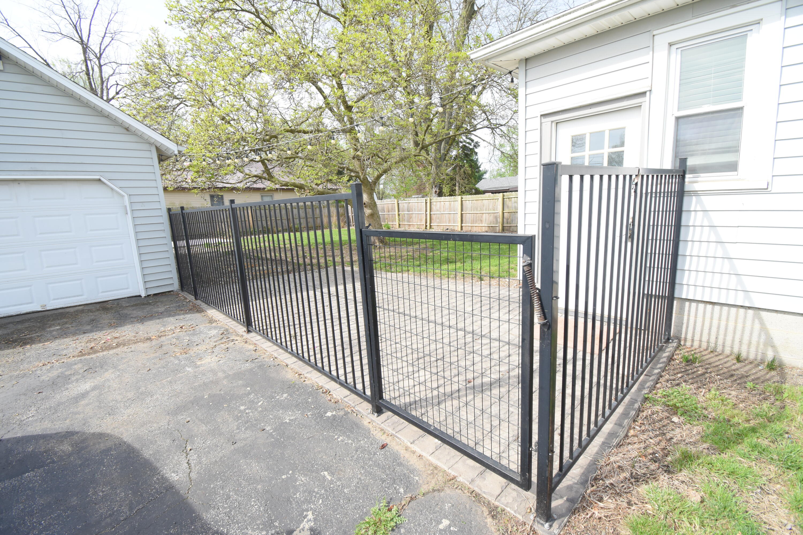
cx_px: 402
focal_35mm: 15
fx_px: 335
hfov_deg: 100.4
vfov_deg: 77.3
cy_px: 268
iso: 200
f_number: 5.6
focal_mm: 10
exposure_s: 1/250
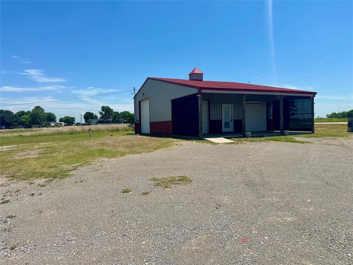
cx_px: 176
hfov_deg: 71.6
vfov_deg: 56.8
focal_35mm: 24
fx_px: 245
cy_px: 132
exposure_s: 1/7576
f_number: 1.78
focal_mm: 6.86
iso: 80
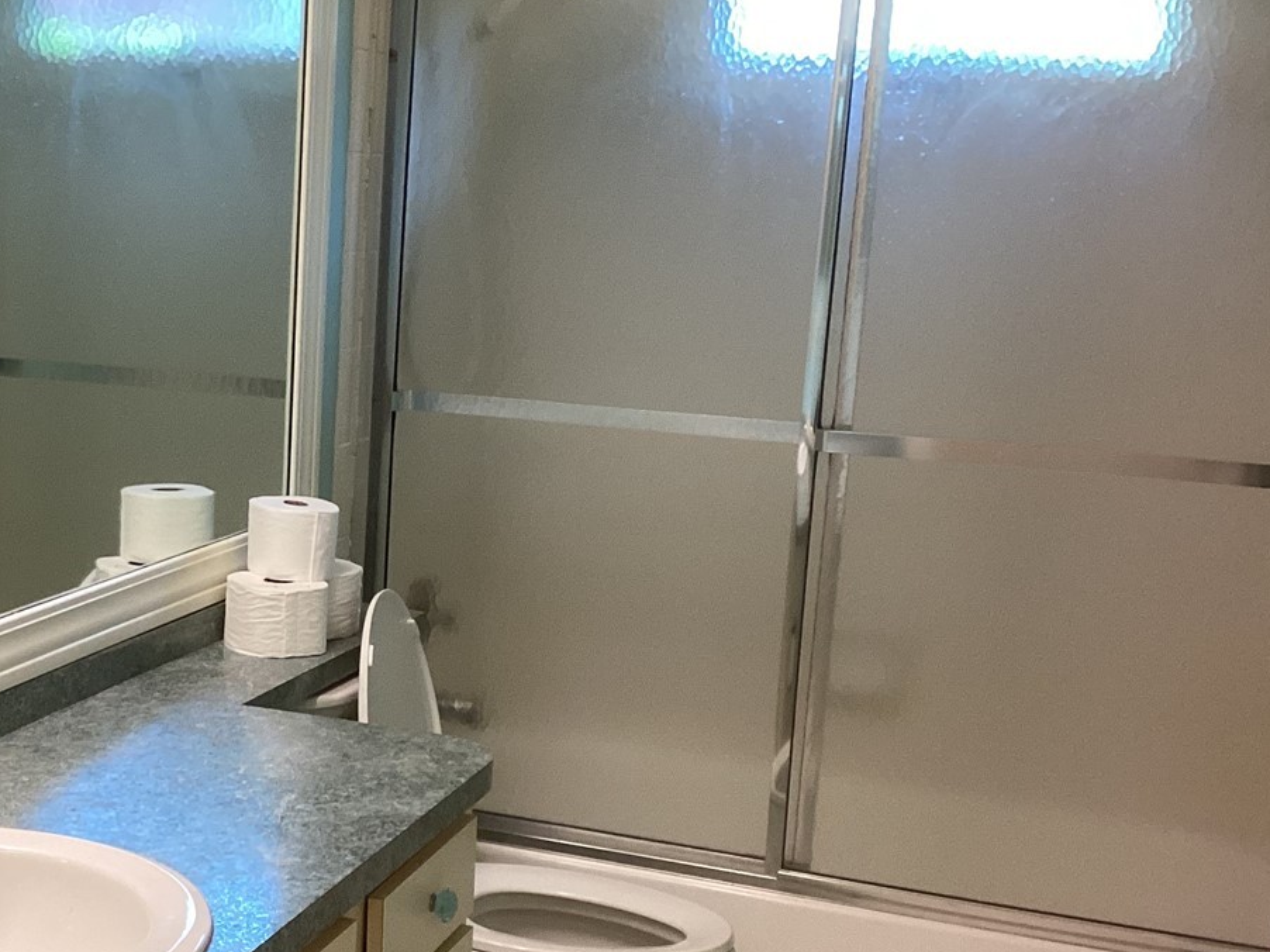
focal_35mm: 55
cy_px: 566
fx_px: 2017
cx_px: 293
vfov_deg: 26.5
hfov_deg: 34.1
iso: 125
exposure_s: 1/60
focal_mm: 3.3
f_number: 2.4
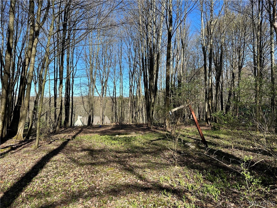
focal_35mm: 24
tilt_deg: +1.4
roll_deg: -1.4
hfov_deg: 71.6
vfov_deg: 56.8
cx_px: 138
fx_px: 192
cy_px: 104
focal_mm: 6.86
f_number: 1.78
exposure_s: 1/2203
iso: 80
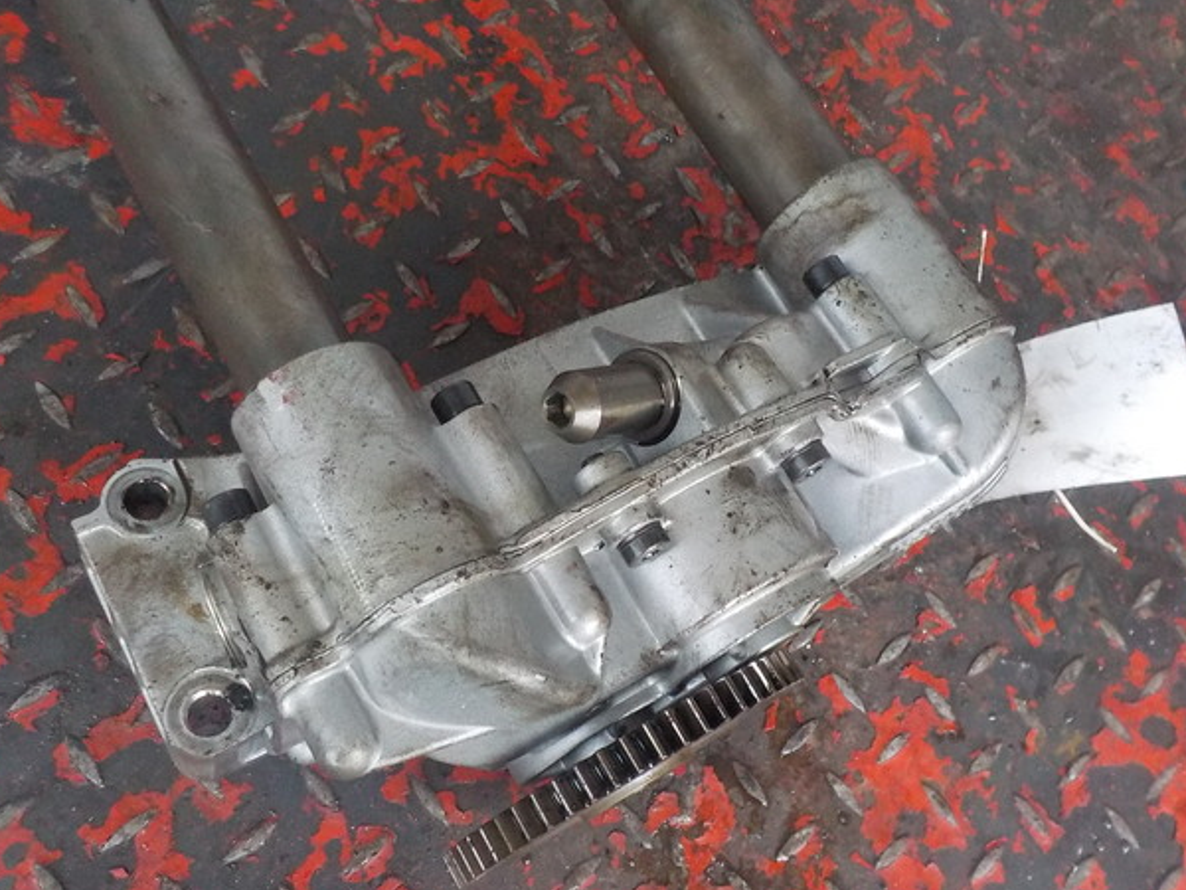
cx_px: 607
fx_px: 1096
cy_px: 459
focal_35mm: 32
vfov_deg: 44.2
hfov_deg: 56.8
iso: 800
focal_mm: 4.1
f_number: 3.3
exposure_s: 1/40
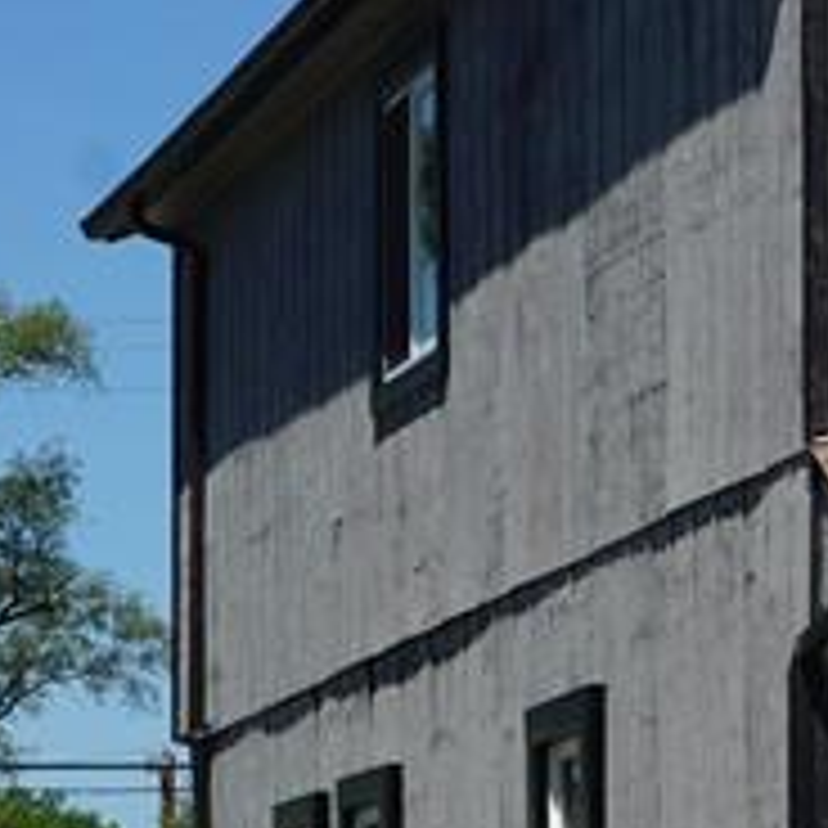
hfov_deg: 7.6
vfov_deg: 7.9
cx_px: 1746
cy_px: 734
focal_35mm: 220
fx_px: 5964
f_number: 11
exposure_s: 1/200
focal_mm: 31
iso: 100
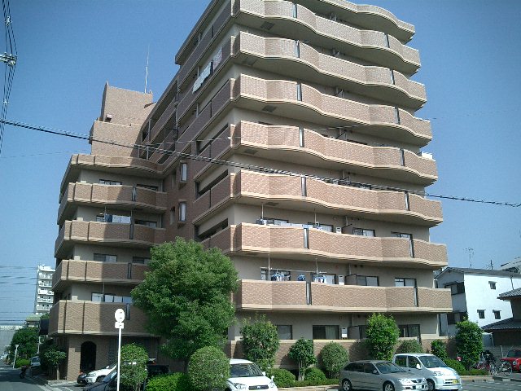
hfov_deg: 52.6
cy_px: 196
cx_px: 260
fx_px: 527
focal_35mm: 35
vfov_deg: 40.7
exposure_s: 1/800
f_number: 4.2
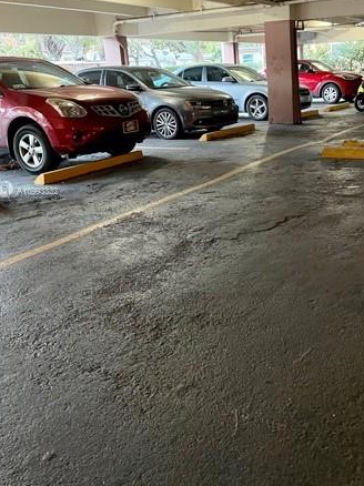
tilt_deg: -14.4
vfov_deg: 48.7
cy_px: 192
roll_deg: +2.9
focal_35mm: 38
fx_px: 533
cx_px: 256
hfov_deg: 37.1
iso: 800
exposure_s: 1/30
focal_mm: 4.2
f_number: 1.6
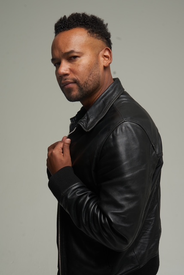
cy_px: 138
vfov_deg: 42.7
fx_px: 352
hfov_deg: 29.3
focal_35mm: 46
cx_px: 92
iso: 100
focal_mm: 31
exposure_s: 1/200
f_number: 13
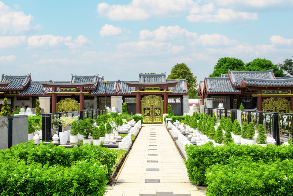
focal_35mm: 40
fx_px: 326
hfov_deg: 48.4
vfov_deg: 33.4
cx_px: 146
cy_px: 98
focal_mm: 40
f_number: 13
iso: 100
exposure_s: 1/125
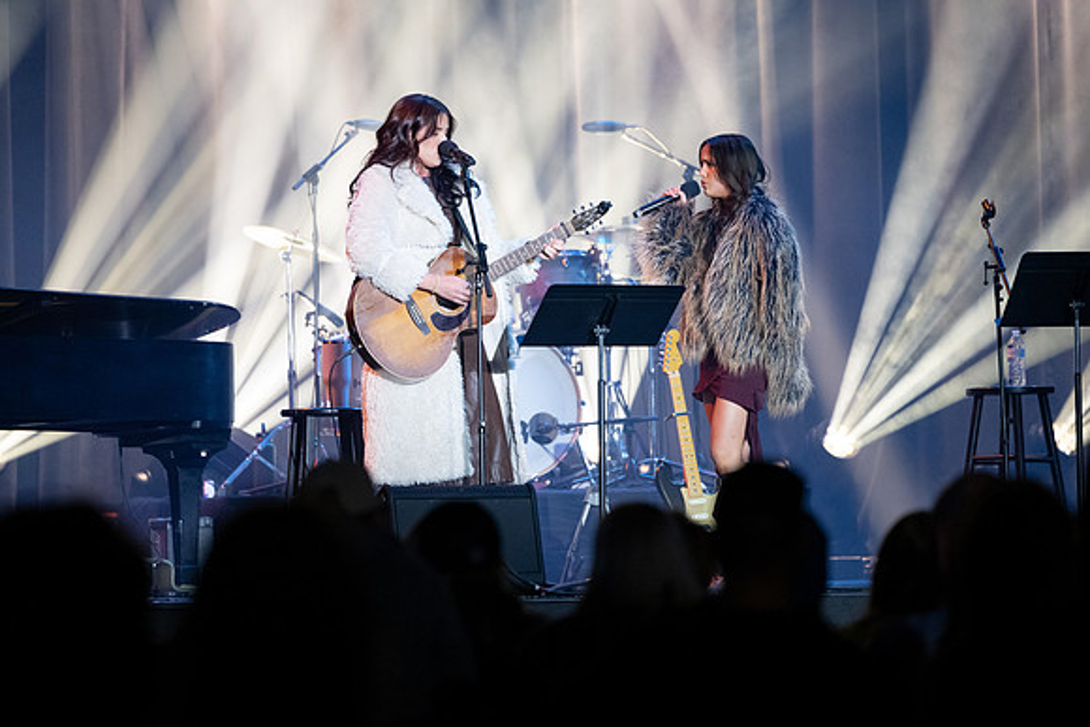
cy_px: 387
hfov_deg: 10.4
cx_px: 545
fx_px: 5979
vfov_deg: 7.0
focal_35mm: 197
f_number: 2.8
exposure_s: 1/200
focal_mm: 180
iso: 3200
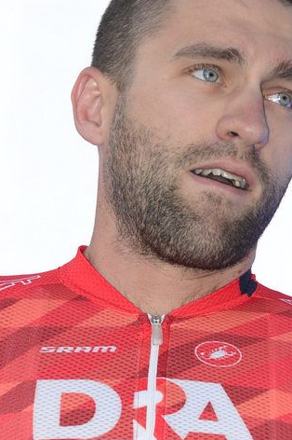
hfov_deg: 2.7
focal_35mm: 508
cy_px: 314
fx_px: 6189
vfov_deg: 4.1
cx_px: 188
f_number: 7.1
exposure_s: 1/250
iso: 200
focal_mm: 200
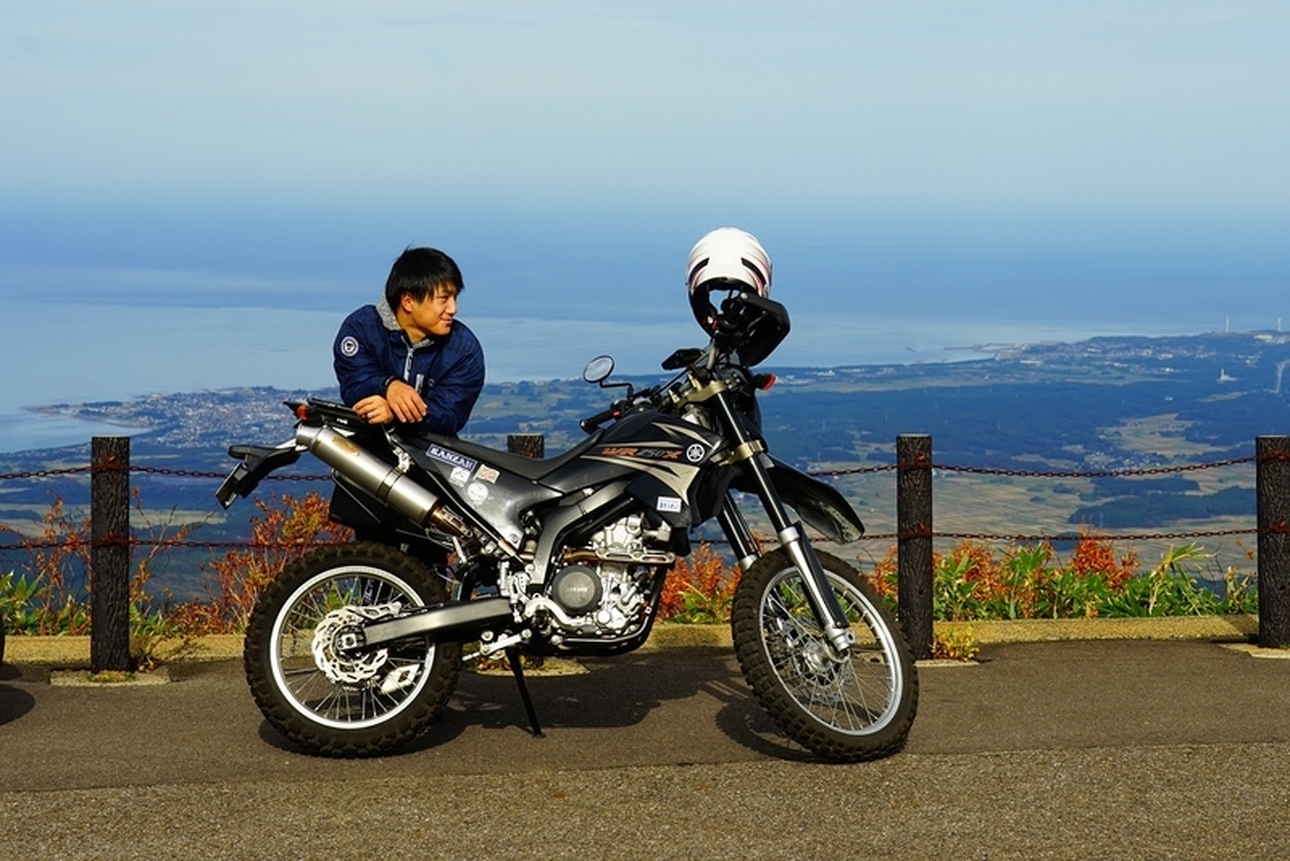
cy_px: 430
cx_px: 645
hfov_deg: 38.2
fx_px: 1864
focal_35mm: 52
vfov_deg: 26.0
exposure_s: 1/200
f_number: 11
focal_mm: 52
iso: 100
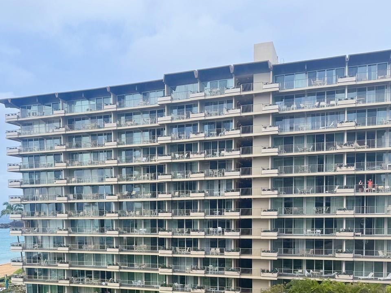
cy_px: 238
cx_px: 124
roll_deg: +2.1
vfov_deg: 34.8
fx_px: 452
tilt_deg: -2.9
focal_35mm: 40
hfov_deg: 45.9
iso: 80
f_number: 1.78
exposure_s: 1/4049
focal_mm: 6.76
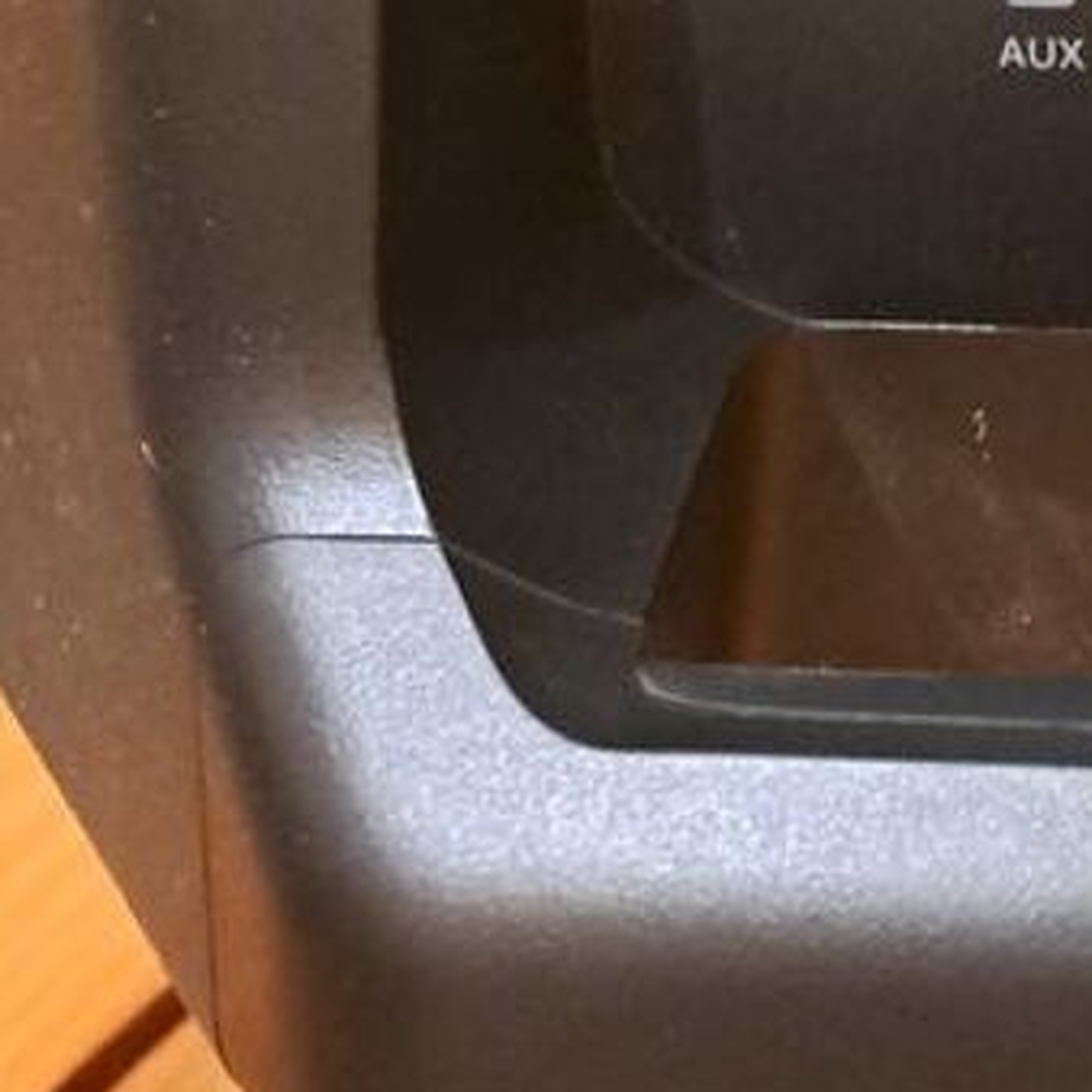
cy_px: -852
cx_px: 1508
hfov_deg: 18.3
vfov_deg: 16.7
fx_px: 3105
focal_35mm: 87
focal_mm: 4.65
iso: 1000
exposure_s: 1/13
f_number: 1.8
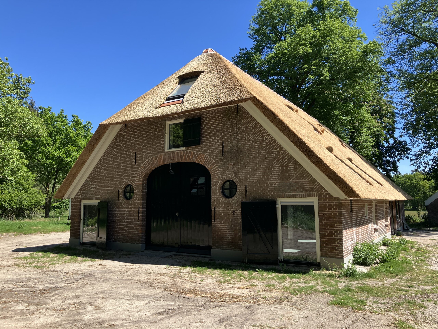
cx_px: 219
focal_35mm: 28
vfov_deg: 49.7
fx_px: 354
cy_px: 164
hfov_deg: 63.4
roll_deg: -0.3
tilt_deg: +7.2
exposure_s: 1/972
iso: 32
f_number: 1.8
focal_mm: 3.99
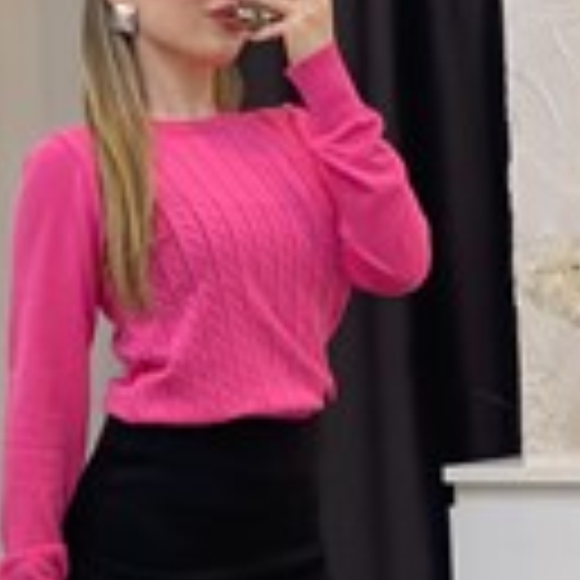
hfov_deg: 11.9
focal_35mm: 147
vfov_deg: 11.8
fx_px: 2787
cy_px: 587
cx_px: 189
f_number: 2
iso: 80
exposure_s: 1/100
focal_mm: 6
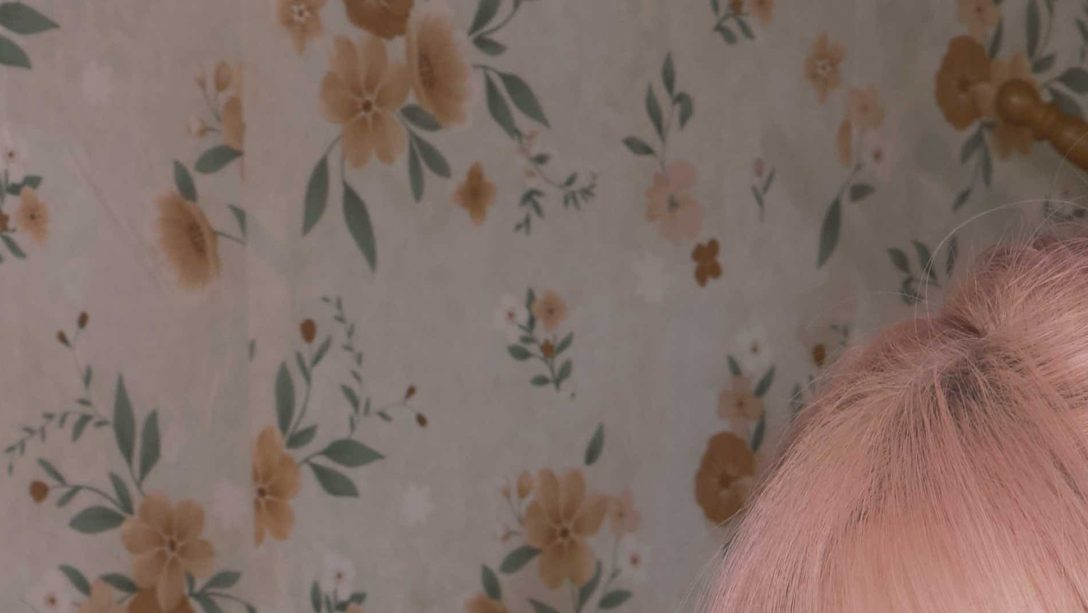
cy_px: 2362
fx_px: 4559
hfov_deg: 13.6
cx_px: 486
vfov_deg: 6.4
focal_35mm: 158
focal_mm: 30
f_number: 11
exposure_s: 1/60
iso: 400
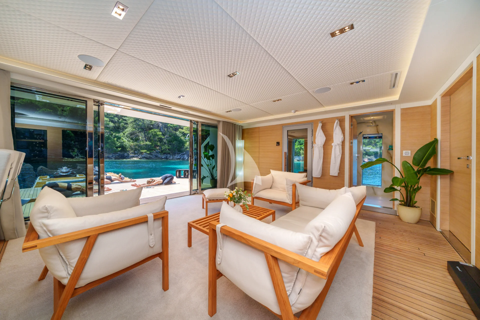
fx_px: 160
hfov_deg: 112.6
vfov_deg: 90.0
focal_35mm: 12
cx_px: 240
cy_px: 160
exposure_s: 1/160
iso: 160
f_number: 6.3
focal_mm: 12
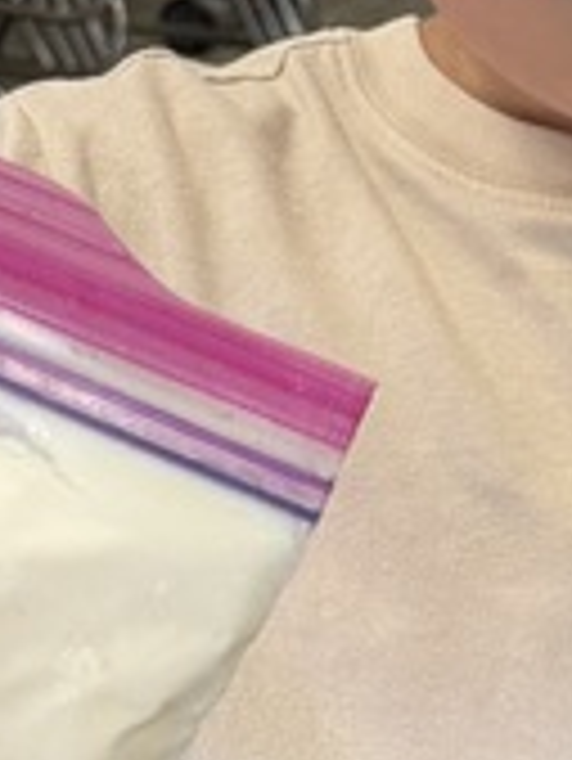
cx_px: 752
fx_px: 3191
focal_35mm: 145
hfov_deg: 10.0
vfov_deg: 13.6
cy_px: 436
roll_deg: +1.8
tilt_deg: -22.3
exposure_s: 1/120
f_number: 1.78
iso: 160
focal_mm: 6.76
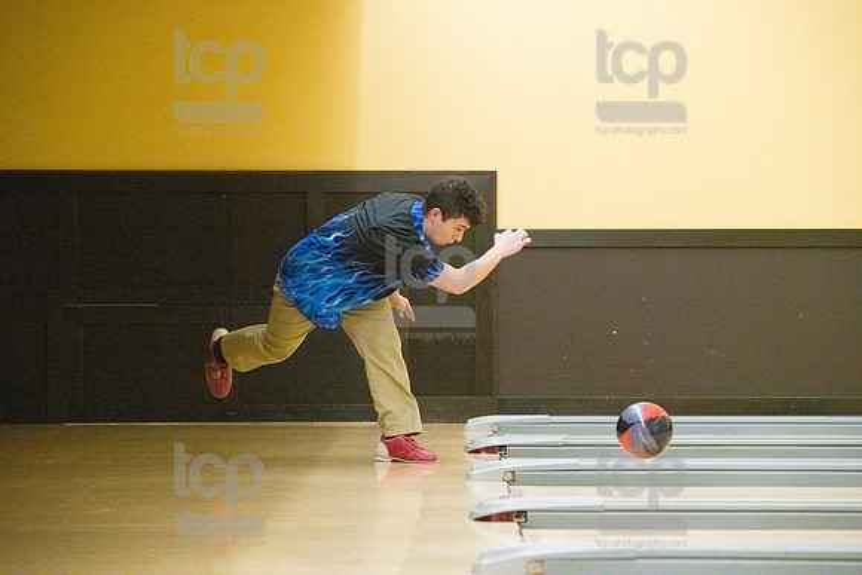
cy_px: 288
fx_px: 2994
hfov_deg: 16.4
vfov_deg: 11.0
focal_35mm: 125
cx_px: 431
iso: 10000
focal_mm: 125
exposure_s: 1/1000
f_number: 4.5
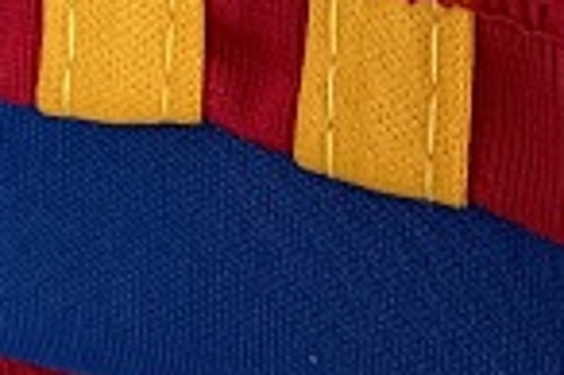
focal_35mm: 200
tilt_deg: -14.4
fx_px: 3130
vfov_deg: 5.8
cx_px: -50
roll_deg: -2.1
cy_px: -1171
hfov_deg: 10.2
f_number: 1.6
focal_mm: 4.2
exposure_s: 1/121
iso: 80
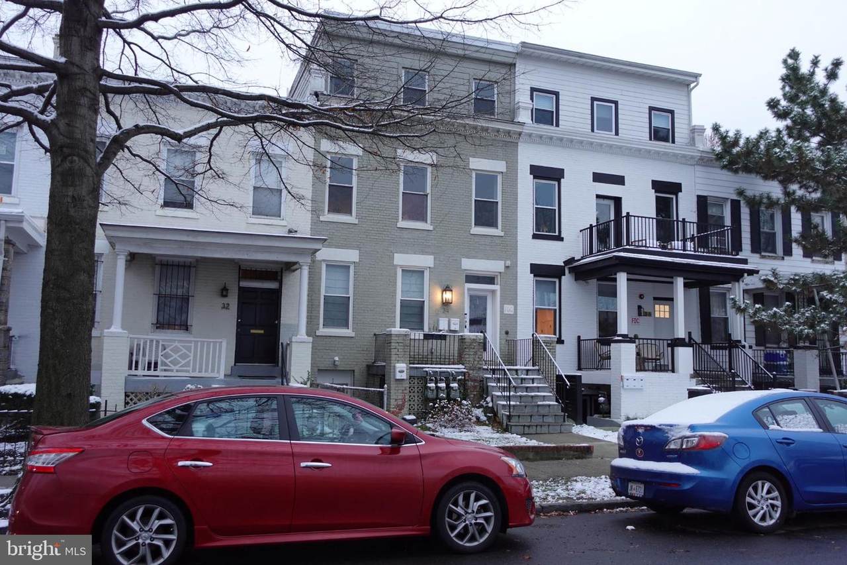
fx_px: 729
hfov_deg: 60.3
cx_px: 424
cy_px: 282
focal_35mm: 31
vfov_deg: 42.3
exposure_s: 1/40
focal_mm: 11.92
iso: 200
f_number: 2.5
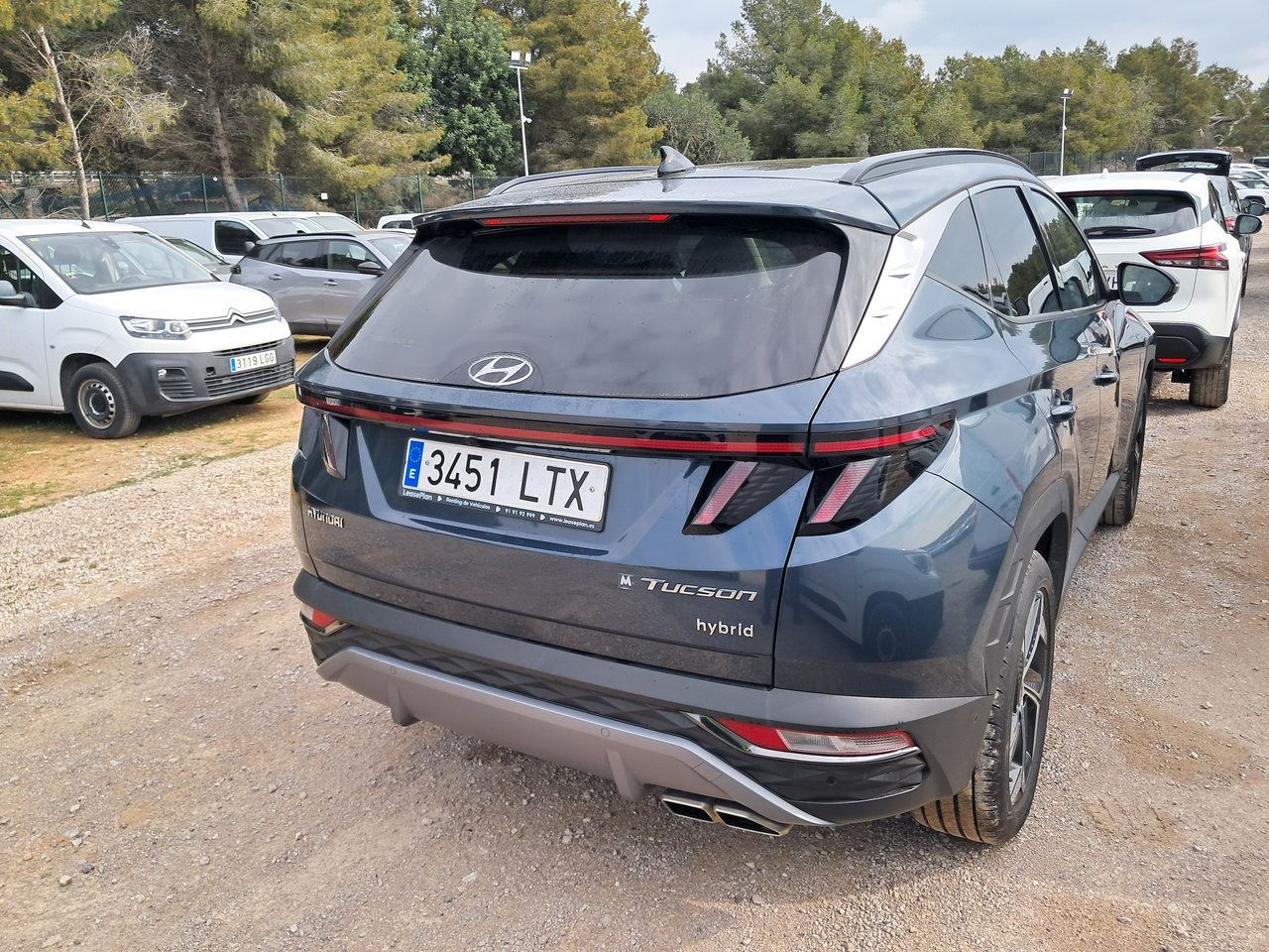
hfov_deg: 65.3
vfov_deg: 51.4
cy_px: 476
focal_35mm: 27
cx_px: 634
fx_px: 990
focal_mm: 4
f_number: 1.8
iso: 50
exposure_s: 1/318
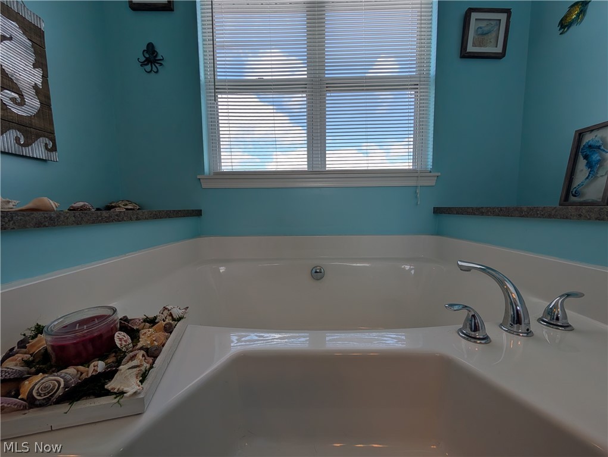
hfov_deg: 110.5
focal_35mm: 12
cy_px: 228
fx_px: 211
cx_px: 304
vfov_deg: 94.6
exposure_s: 1/741
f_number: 1.7
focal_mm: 2.02
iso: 53
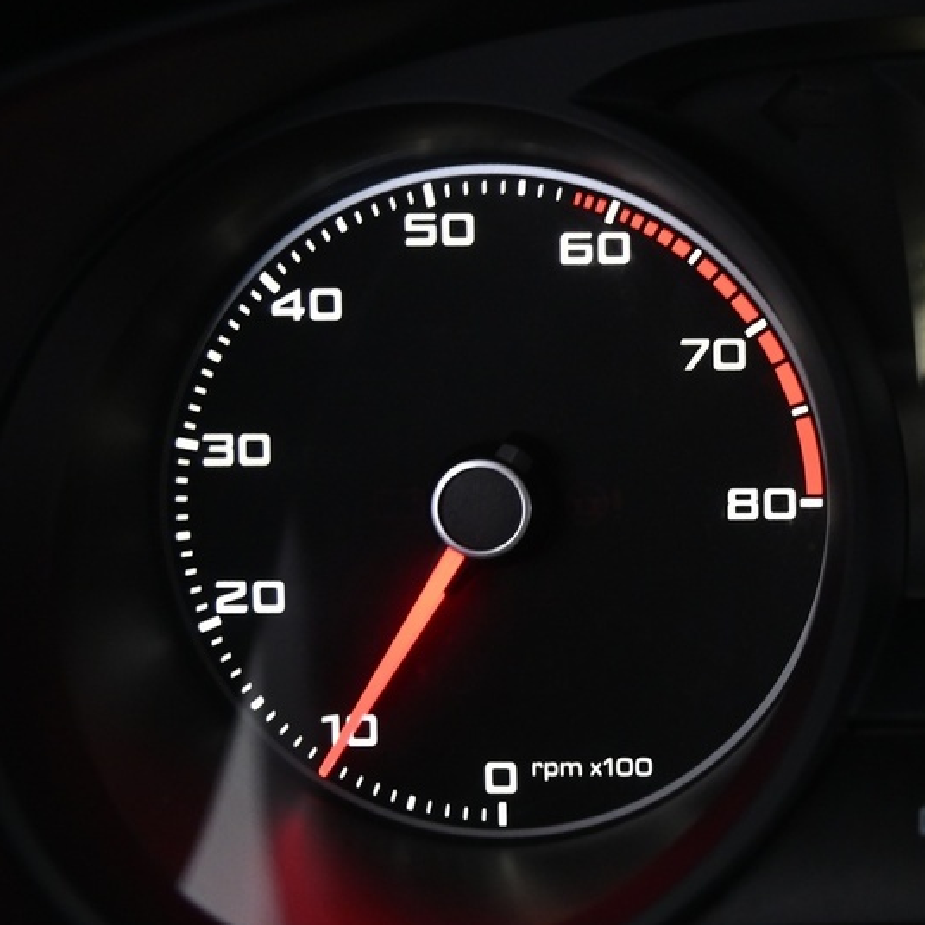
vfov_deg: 19.3
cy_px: 473
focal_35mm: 90
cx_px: 1080
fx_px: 2721
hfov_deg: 18.4
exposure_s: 1/20
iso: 2000
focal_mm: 35
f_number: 4
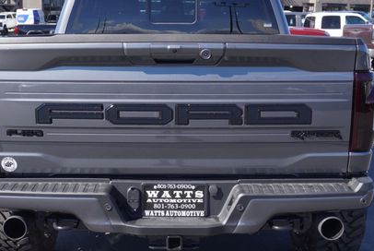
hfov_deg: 38.1
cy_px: 124
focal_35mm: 52
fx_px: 541
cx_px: 177
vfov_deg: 26.1
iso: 100
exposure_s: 1/160
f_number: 6.3
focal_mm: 22
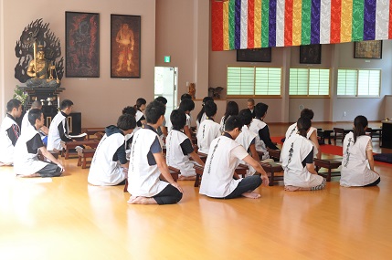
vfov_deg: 25.7
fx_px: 571
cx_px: 196
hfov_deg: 37.9
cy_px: 130
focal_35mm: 52
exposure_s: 1/125
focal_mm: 35
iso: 1600
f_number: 5.6
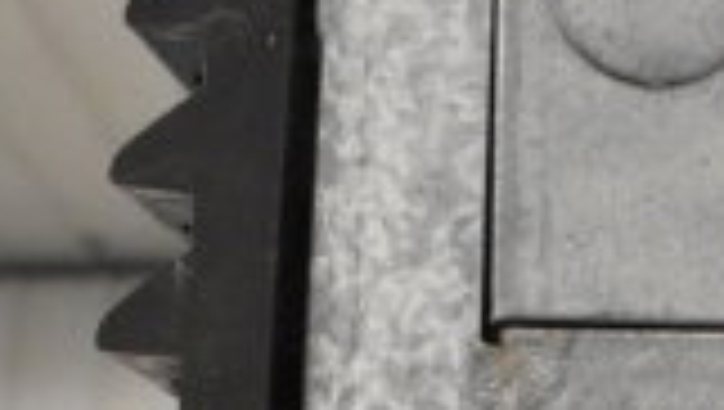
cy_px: 885
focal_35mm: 107
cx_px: 859
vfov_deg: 10.3
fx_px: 2057
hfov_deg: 18.9
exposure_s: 1/160
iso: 6400
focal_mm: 18
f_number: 6.3
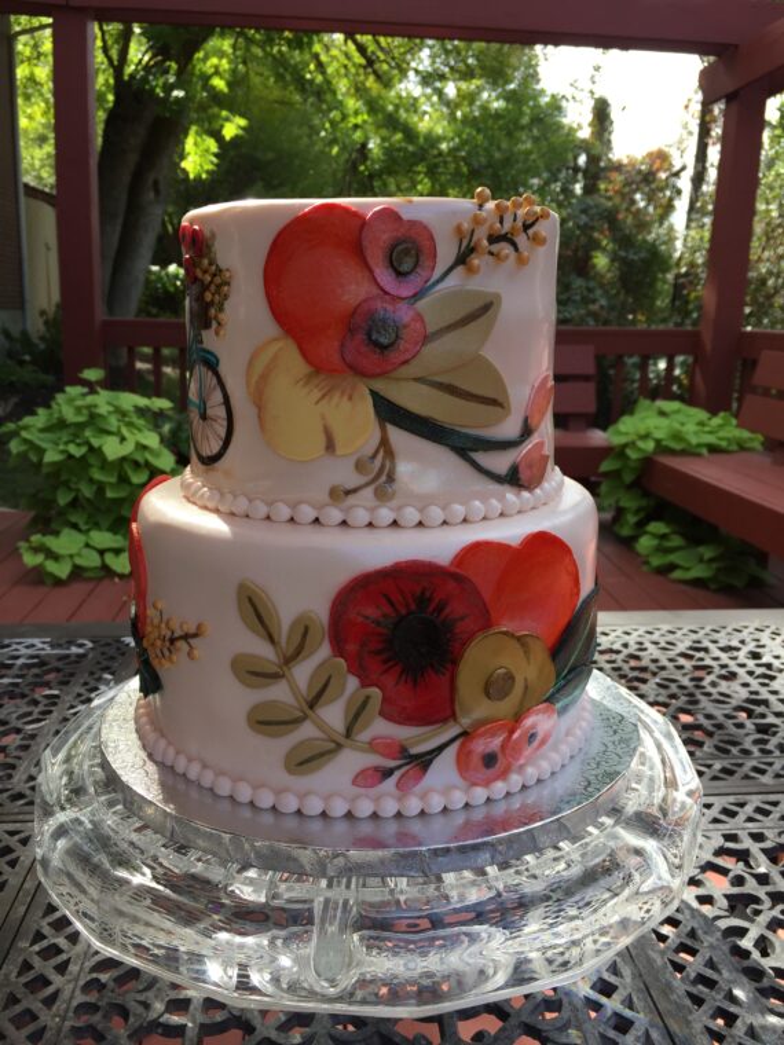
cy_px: 522
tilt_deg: -11.8
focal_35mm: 29
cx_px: 392
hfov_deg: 48.2
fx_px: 876
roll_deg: -1.4
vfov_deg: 61.7
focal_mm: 4.15
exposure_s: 1/271
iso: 32
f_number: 2.2
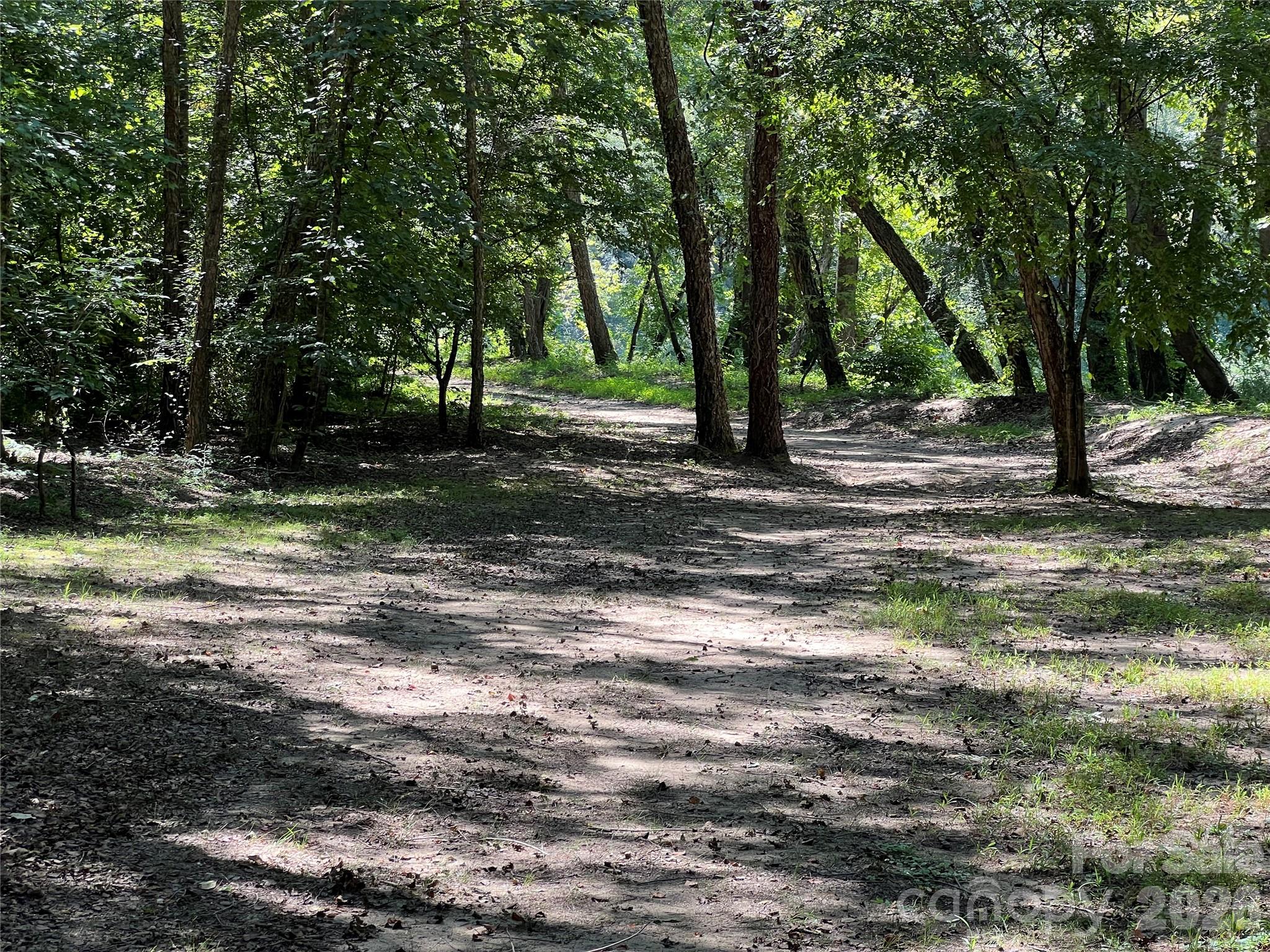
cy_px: 476
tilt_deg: -2.5
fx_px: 2825
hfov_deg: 25.3
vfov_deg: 19.1
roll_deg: -1.3
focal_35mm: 77
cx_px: 635
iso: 64
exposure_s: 1/99
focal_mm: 9
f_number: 2.8
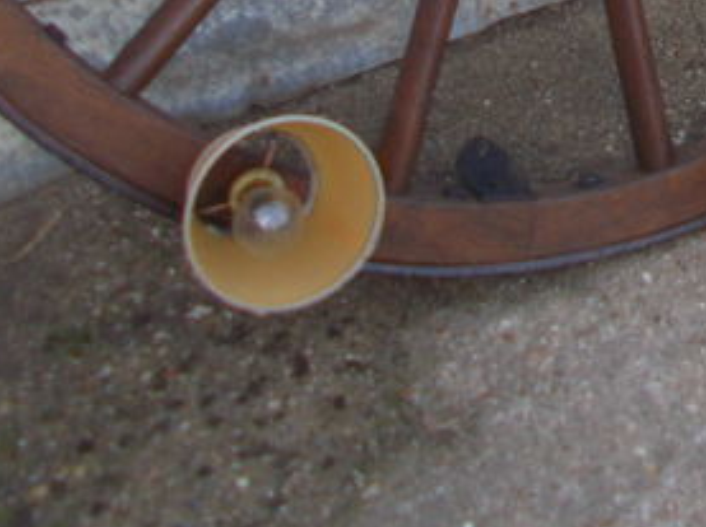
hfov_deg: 19.0
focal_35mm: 94
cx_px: 976
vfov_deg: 14.3
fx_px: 1915
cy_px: -351
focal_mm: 4.6
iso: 80
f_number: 3.2
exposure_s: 1/125
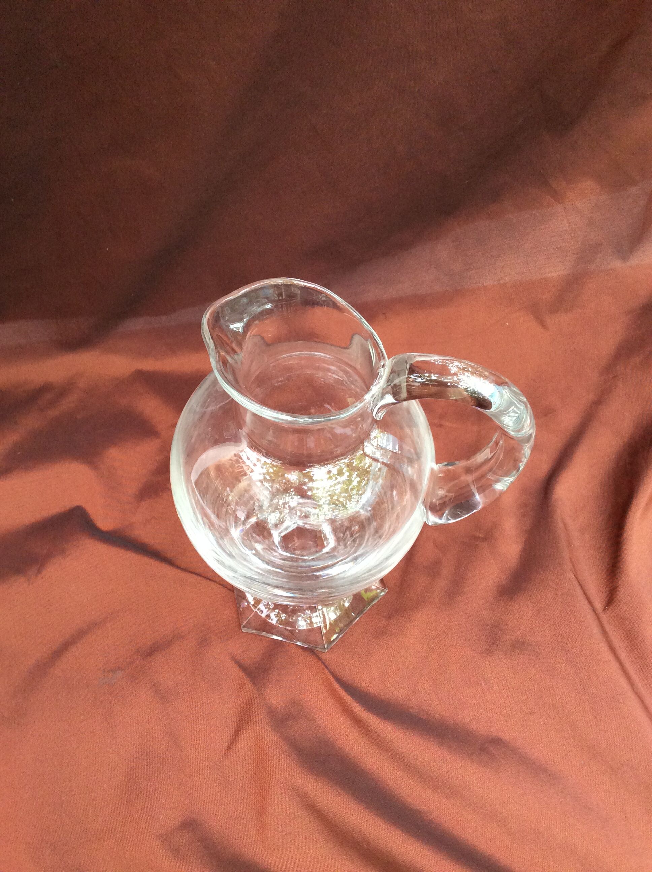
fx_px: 806
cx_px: 326
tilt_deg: -59.2
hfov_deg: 44.1
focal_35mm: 32
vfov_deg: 56.9
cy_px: 436
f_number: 2.4
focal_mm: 3.3
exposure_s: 1/25
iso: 100
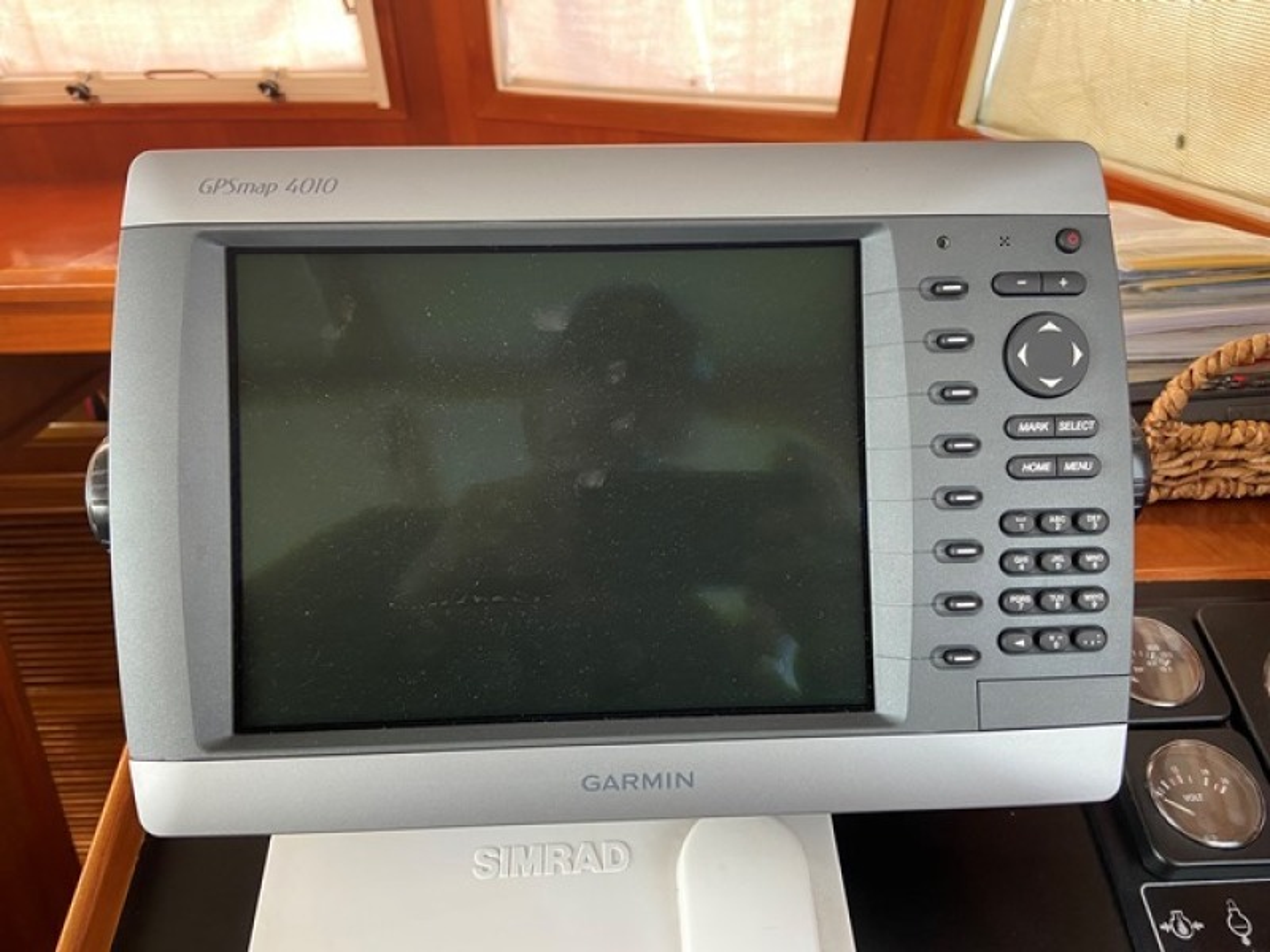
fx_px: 954
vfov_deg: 53.1
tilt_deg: -24.7
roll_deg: +1.0
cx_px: 635
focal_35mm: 26
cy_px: 476
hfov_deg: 67.3
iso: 125
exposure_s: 1/60
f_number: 1.8
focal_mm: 4.25
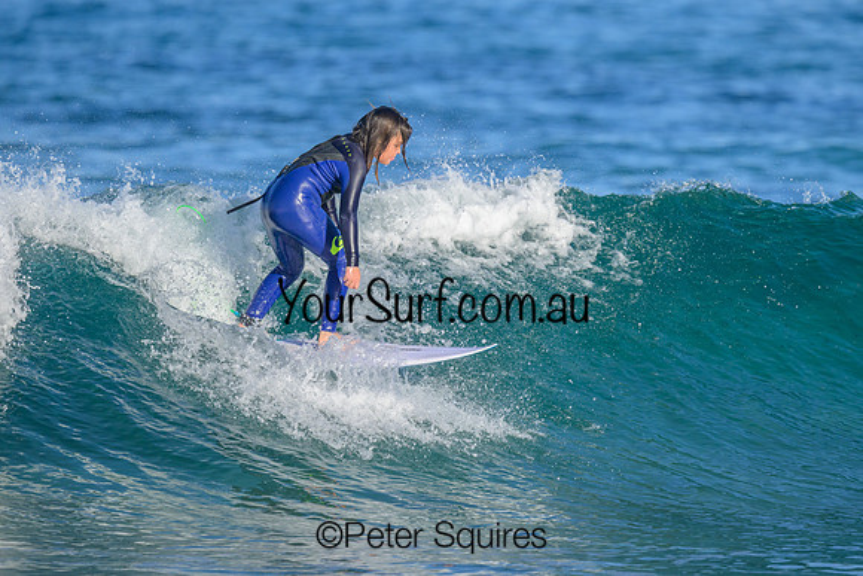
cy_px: 213
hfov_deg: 2.0
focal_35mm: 1010
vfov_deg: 1.4
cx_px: 481
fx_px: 24206
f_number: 6.3
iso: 400
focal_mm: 800
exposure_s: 1/2000
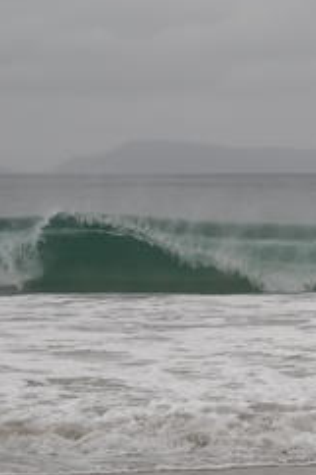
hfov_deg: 5.5
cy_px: 239
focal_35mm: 248
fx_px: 3270
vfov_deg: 8.3
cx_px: 456
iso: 64
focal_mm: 17.1
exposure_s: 1/84
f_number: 4.7
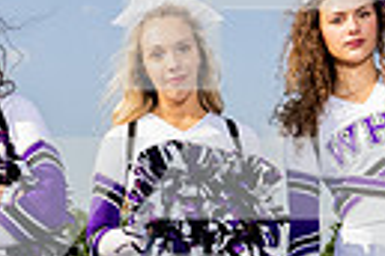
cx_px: 75
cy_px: 296
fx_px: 1155
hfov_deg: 18.7
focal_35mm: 108
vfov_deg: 12.4
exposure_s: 1/250
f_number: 7.1
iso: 100
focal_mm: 24
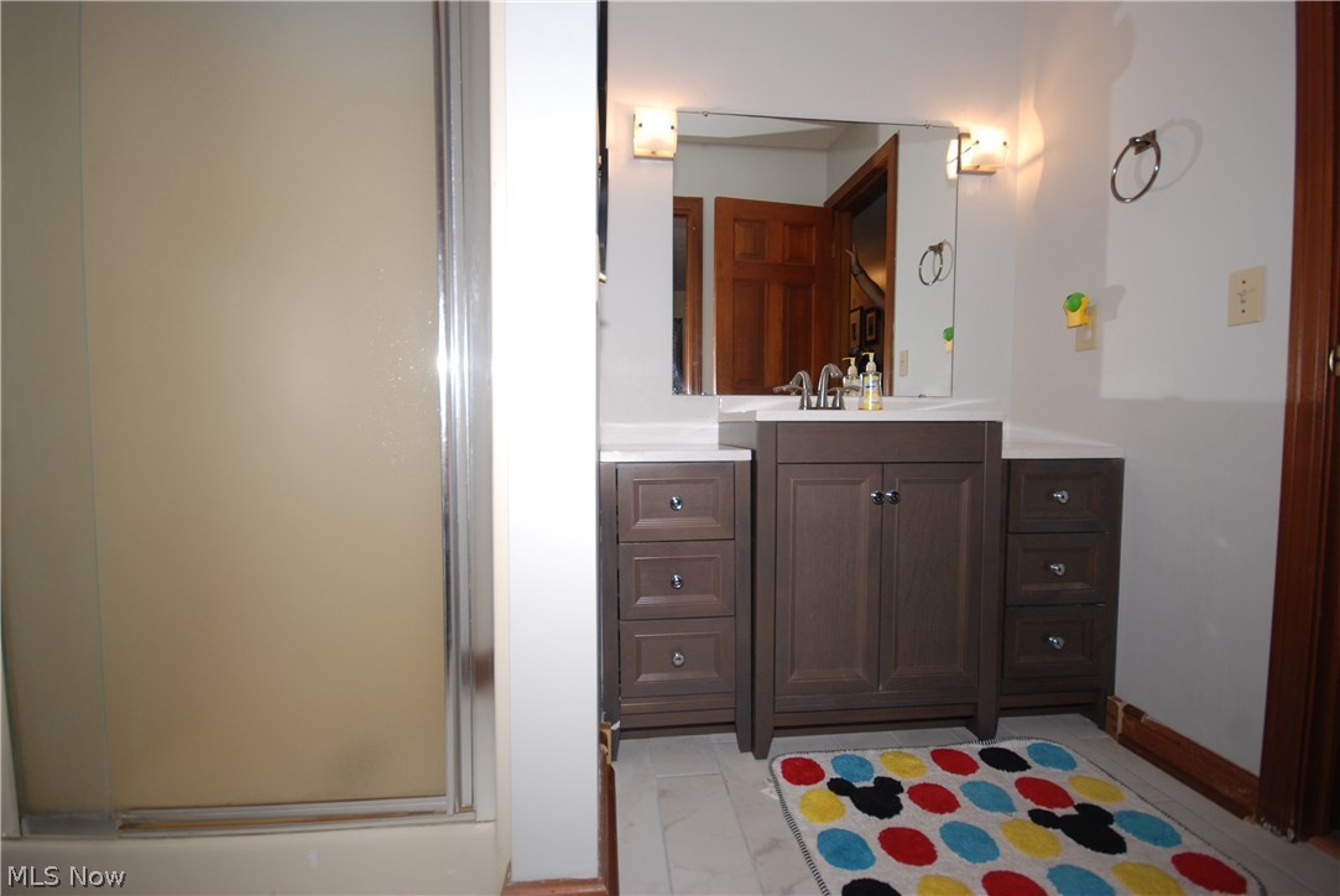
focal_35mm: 15
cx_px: 670
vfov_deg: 77.4
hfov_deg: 100.3
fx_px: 559
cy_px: 448
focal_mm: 10
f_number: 5
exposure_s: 1/60
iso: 250
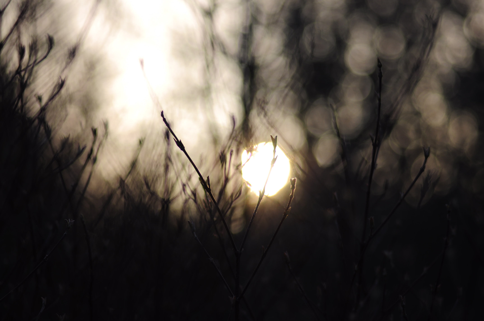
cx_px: 242
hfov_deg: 13.7
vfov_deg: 9.1
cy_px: 160
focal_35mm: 150
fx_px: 2014
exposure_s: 1/800
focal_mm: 100
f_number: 3
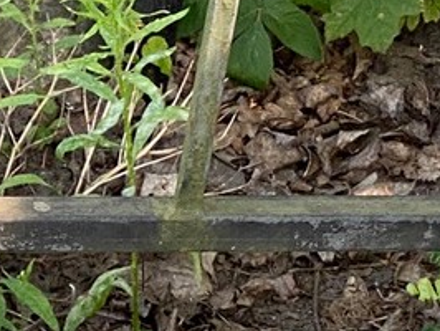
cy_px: 496
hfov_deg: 6.6
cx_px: -738
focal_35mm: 281
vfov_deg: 5.3
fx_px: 3575
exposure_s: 1/122
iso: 40
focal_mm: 6
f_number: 2
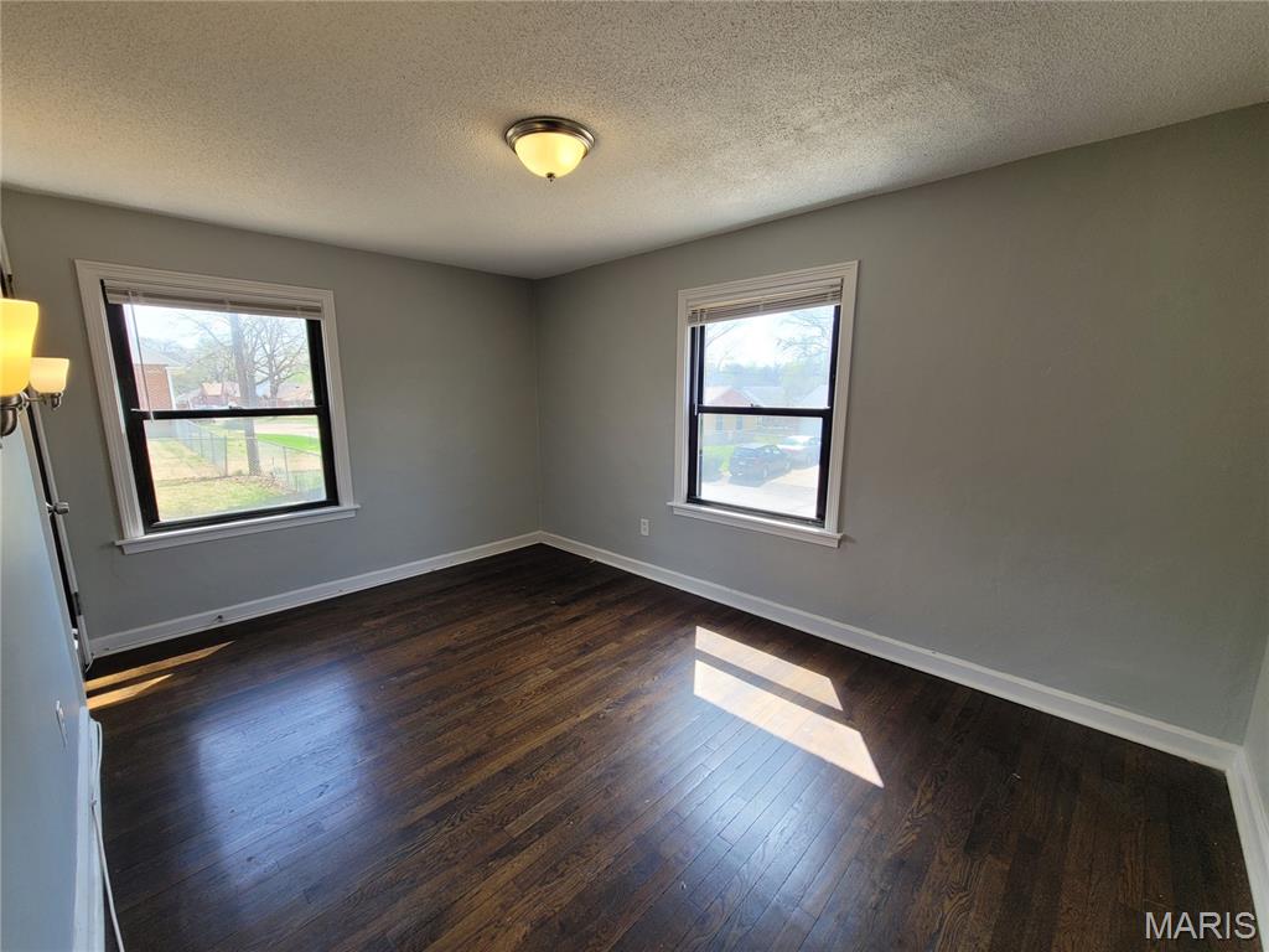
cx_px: 634
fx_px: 477
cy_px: 476
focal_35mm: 13
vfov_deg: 89.9
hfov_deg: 106.2
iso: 50
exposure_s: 1/121
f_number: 2.2
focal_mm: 2.2
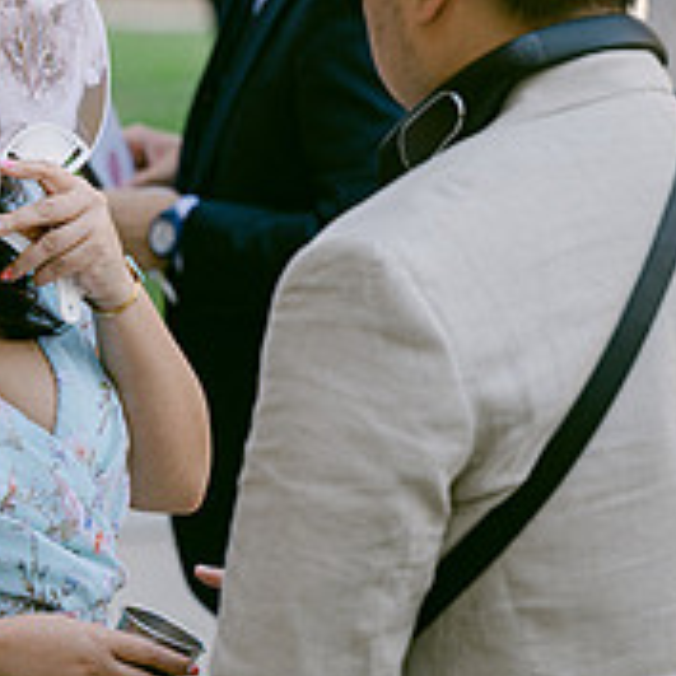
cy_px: 155
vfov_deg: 6.2
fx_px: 6231
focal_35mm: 282
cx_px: -23
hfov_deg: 6.2
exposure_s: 1/160
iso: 80
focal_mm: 101
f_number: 2.8
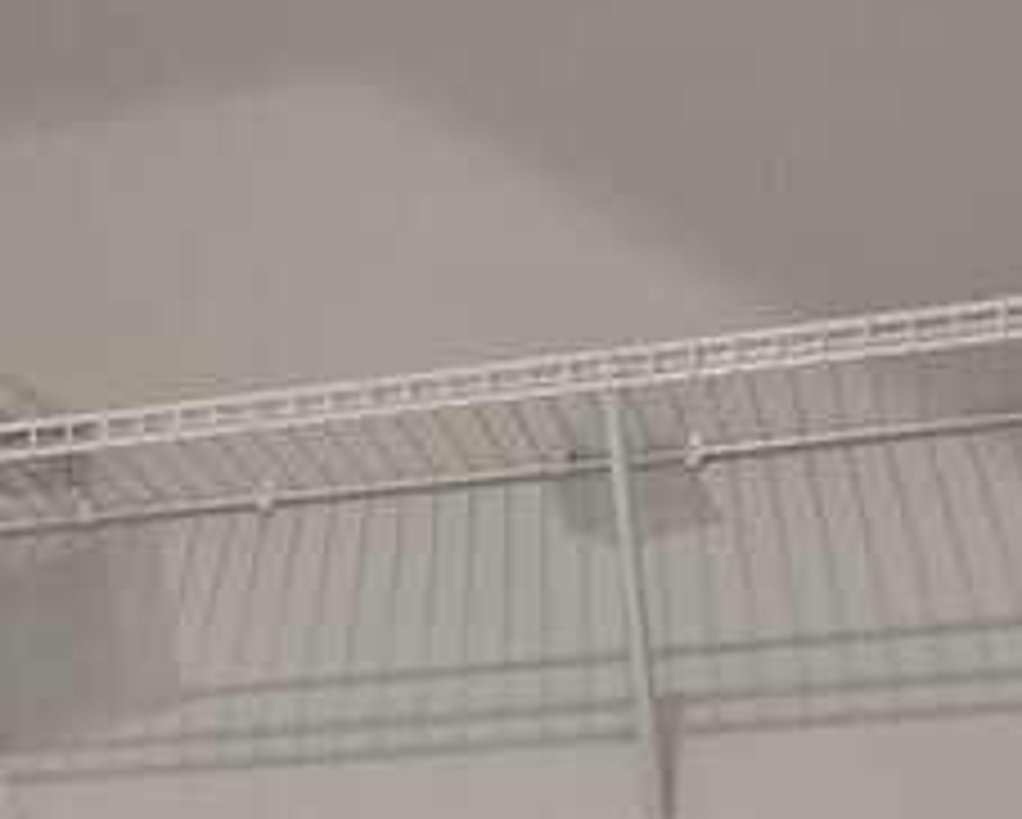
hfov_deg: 17.3
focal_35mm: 98
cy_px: 1298
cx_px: -574
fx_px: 2967
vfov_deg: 14.5
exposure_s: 1/10
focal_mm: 14
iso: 200
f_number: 8
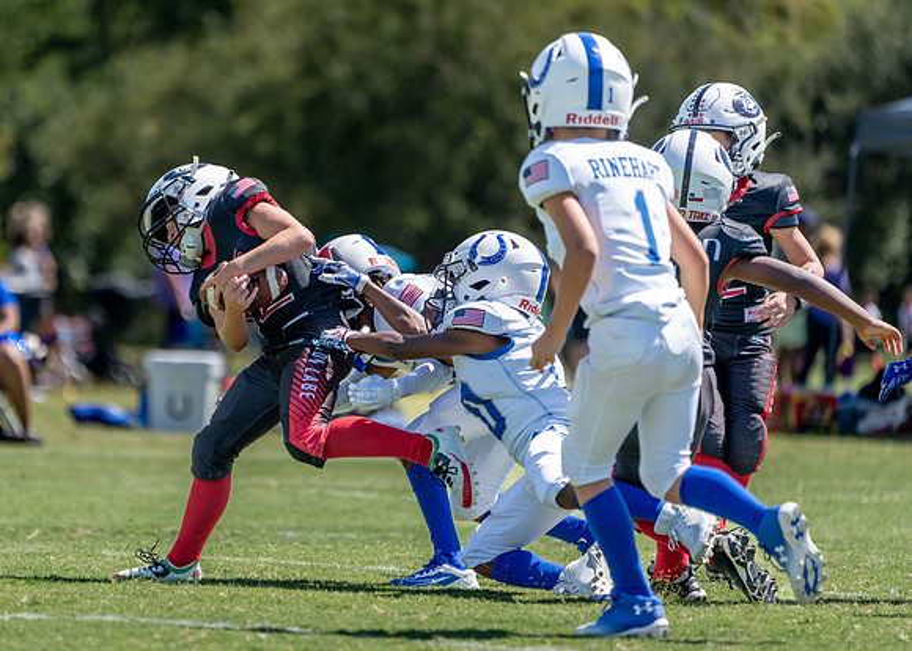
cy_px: 289
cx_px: 312
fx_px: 13360
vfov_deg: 2.8
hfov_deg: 3.9
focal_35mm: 516
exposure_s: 1/1600
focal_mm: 400
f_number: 5.6
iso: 400
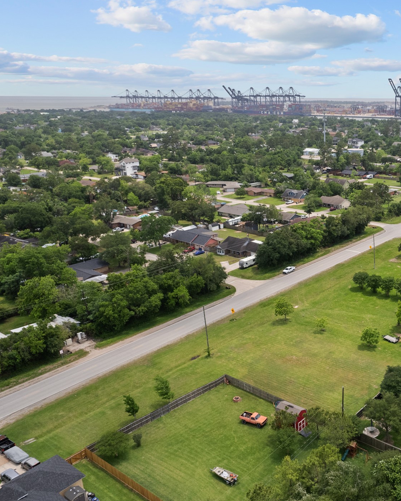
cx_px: 357
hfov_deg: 42.2
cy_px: 249
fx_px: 475
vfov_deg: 55.7
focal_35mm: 32
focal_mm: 8.38
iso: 110
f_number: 2.8
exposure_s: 1/2500
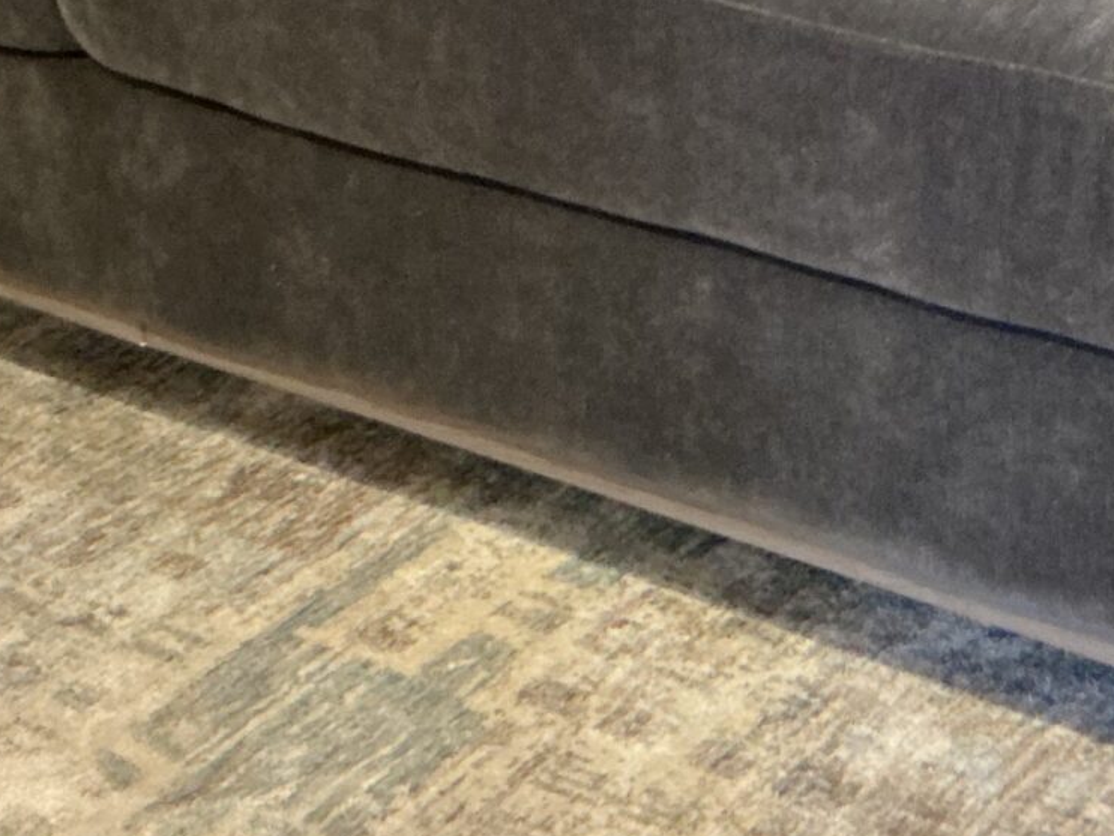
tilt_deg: -22.2
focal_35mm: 100
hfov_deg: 19.5
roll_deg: +2.4
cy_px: 65
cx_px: 796
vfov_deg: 14.6
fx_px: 3219
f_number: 1.8
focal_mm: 3
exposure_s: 1/30
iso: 400
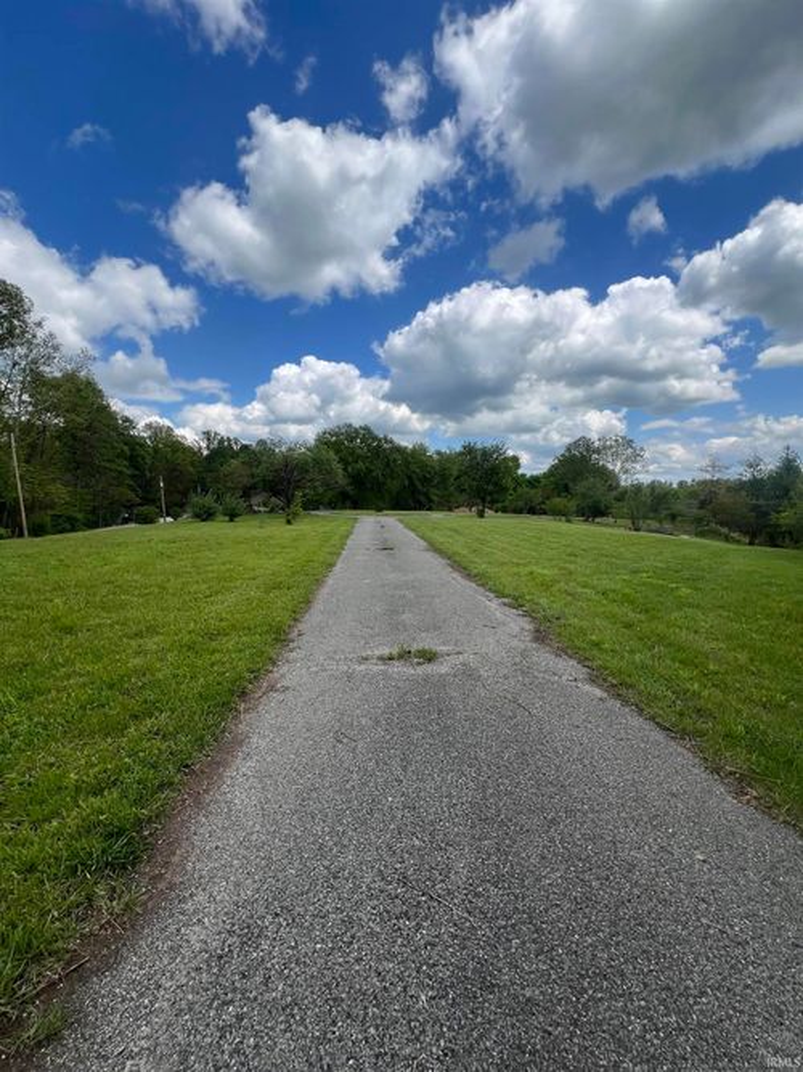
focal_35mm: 13
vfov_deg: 106.2
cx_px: 402
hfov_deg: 89.9
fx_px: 402
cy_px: 536
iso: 32
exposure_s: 1/1623
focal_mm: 1.57
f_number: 1.8
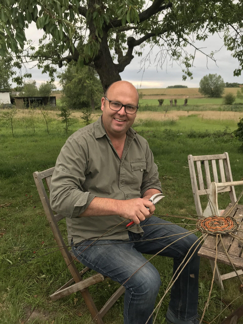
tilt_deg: -13.0
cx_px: 122
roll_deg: +0.6
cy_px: 162
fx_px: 262
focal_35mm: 28
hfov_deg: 49.7
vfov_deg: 63.4
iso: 20
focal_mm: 3.99
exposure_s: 1/177
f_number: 1.8
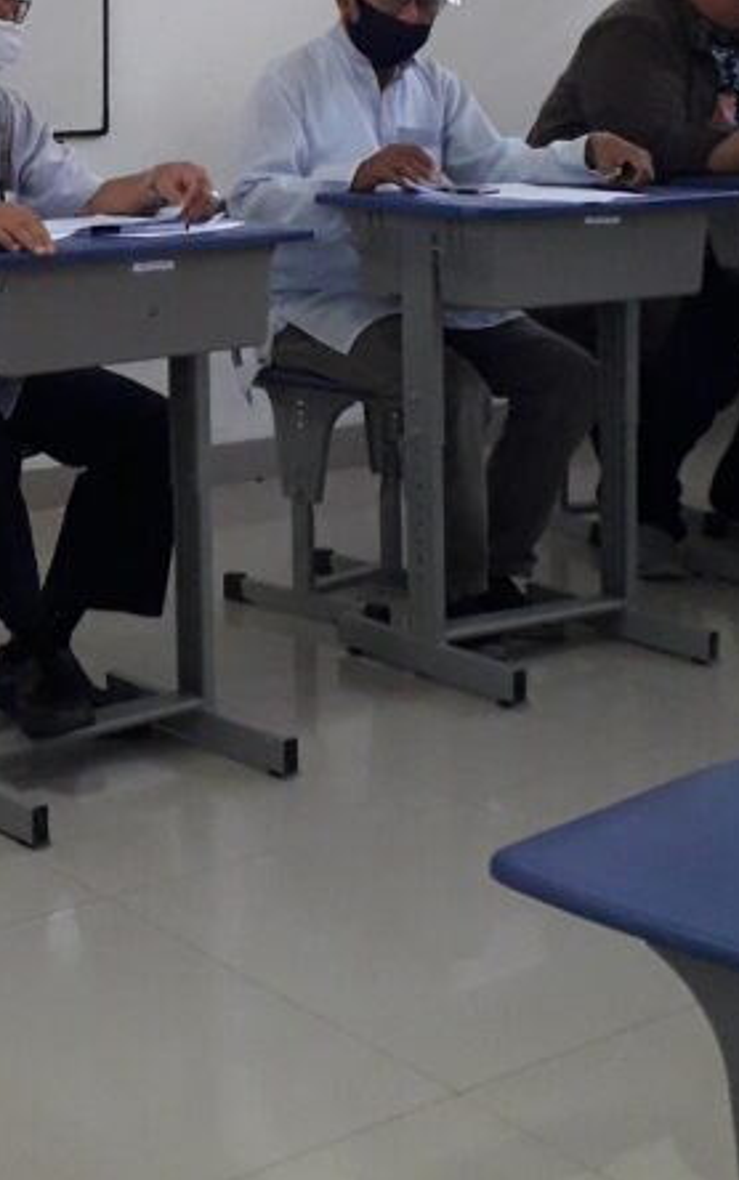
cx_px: -53
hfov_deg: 19.0
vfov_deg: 30.0
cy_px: 165
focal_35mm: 66
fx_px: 2124
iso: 200
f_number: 1.9
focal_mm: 3.6
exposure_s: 1/50
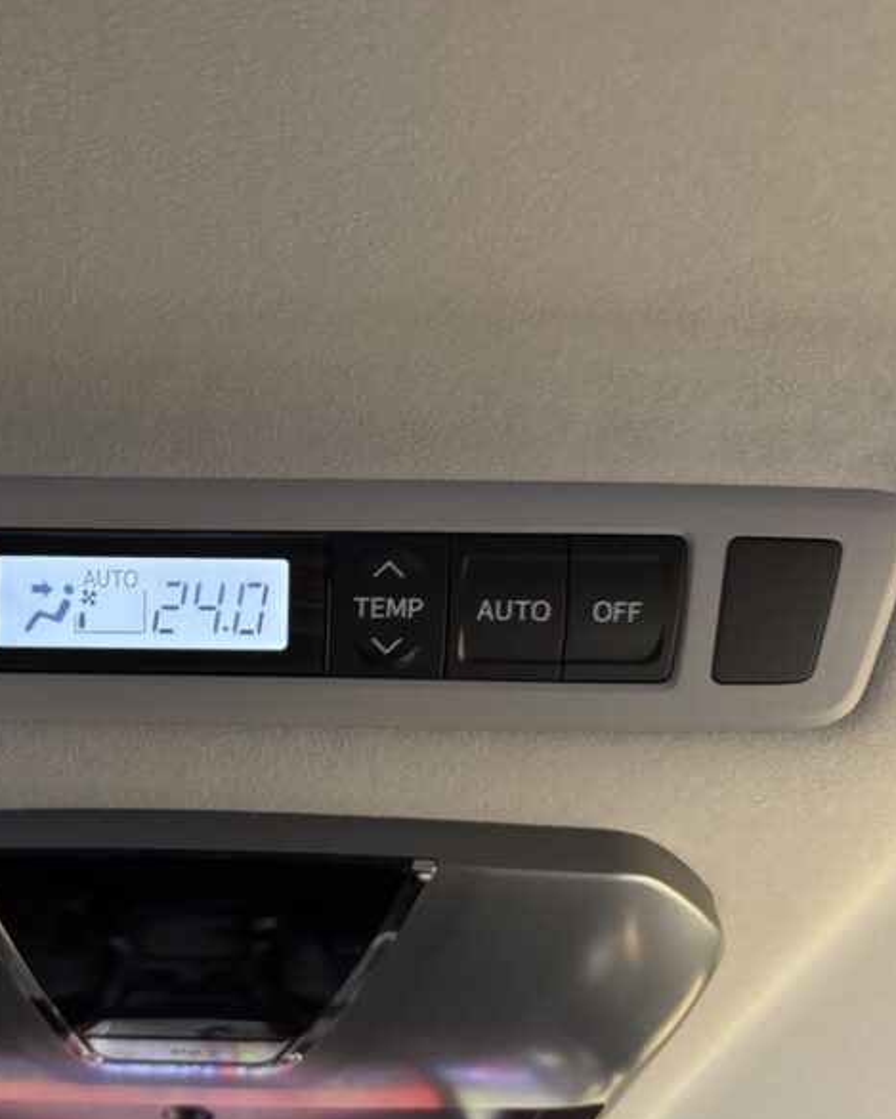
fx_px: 1060
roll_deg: -1.1
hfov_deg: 43.5
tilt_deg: +42.6
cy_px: 556
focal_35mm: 32
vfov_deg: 55.7
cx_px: 170
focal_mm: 6.76
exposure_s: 1/25
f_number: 1.78
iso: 800
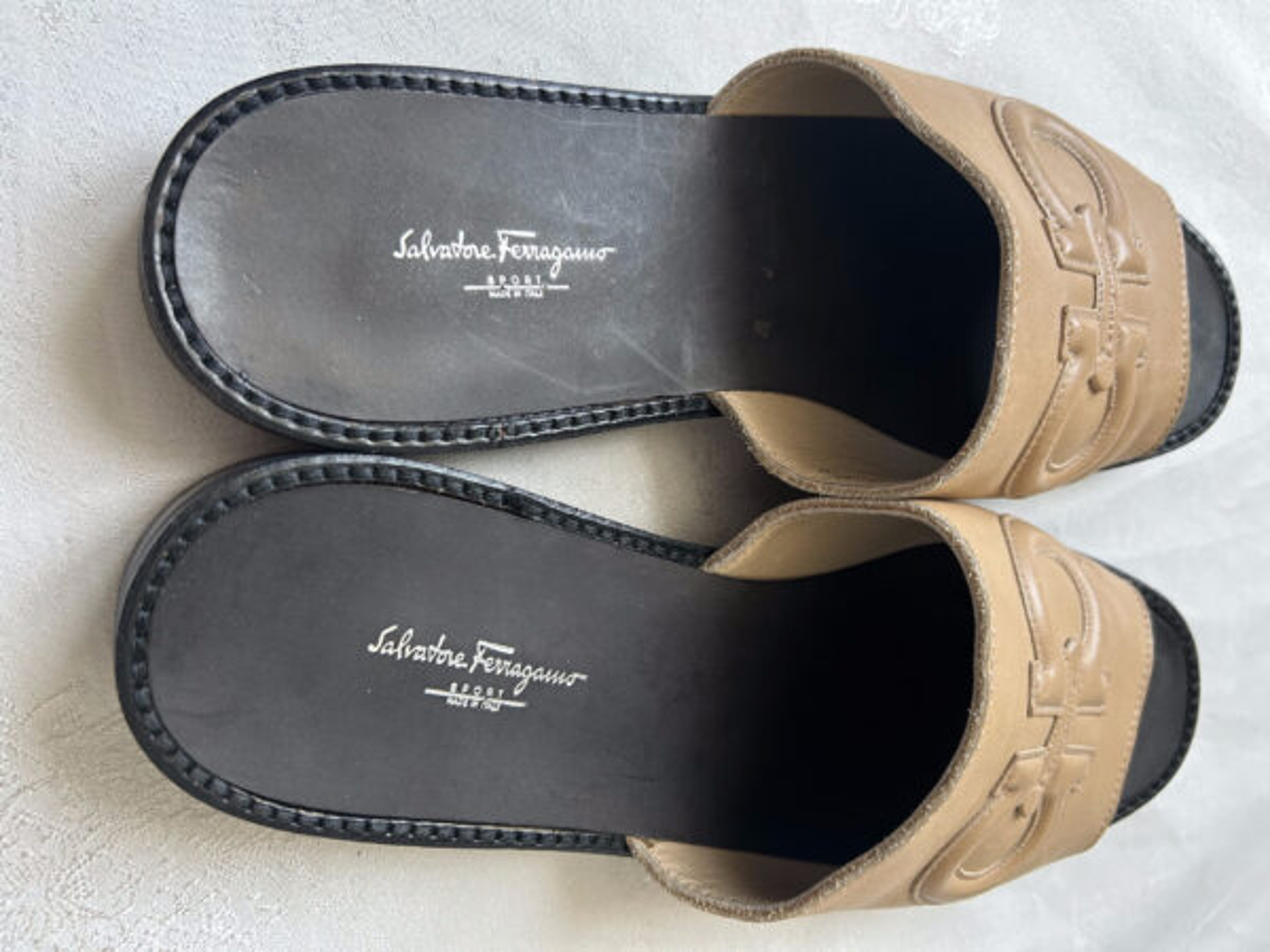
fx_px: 954
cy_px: 476
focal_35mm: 26
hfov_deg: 67.3
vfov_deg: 53.1
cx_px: 635
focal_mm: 5.7
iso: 125
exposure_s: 1/105
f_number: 1.5
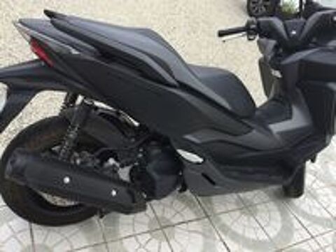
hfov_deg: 58.4
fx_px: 301
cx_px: 168
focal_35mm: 31
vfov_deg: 45.4
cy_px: 126
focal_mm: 3.3
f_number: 2.4
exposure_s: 1/248
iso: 25
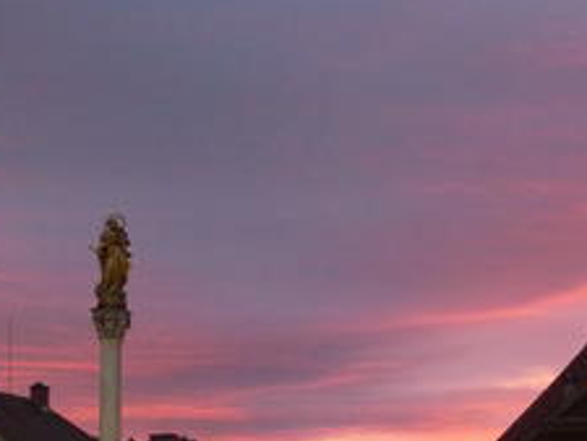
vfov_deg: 13.3
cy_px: 354
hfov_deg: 17.7
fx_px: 1883
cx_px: 282
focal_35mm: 111
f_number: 4.2
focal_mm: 8.5
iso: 400
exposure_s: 1/30
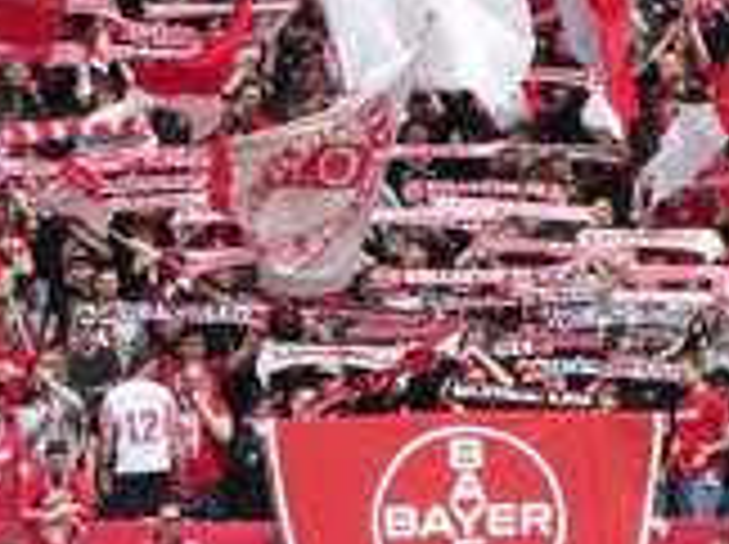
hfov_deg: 3.3
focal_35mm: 598
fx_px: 12575
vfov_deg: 2.5
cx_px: 324
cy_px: 135
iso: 80
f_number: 5.4
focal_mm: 27.1
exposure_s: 1/320
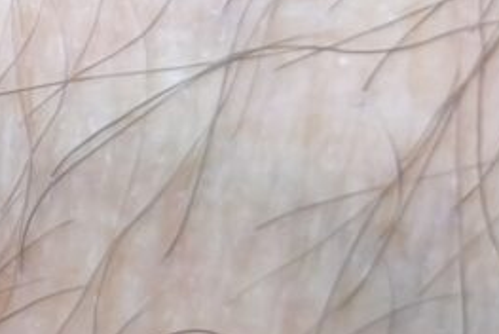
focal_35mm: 186
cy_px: -38
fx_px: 2581
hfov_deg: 9.2
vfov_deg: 7.4
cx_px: -901
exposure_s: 1/100
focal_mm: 5.35
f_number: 1.7
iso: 64
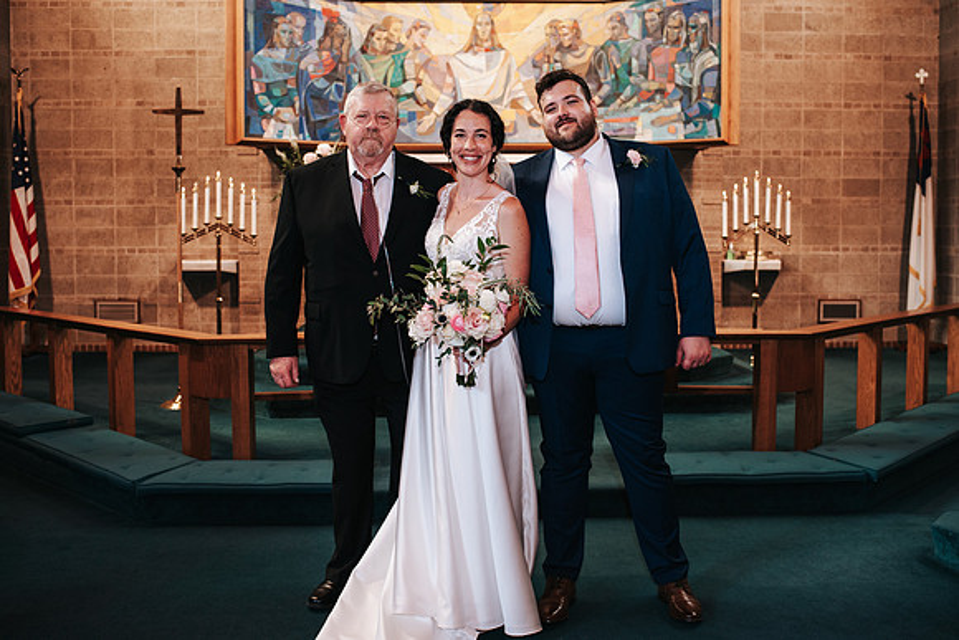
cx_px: 497
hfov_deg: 51.0
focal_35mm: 38
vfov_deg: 35.3
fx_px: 1004
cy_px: 297
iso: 1000
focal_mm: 35
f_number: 3.2
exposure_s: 1/125
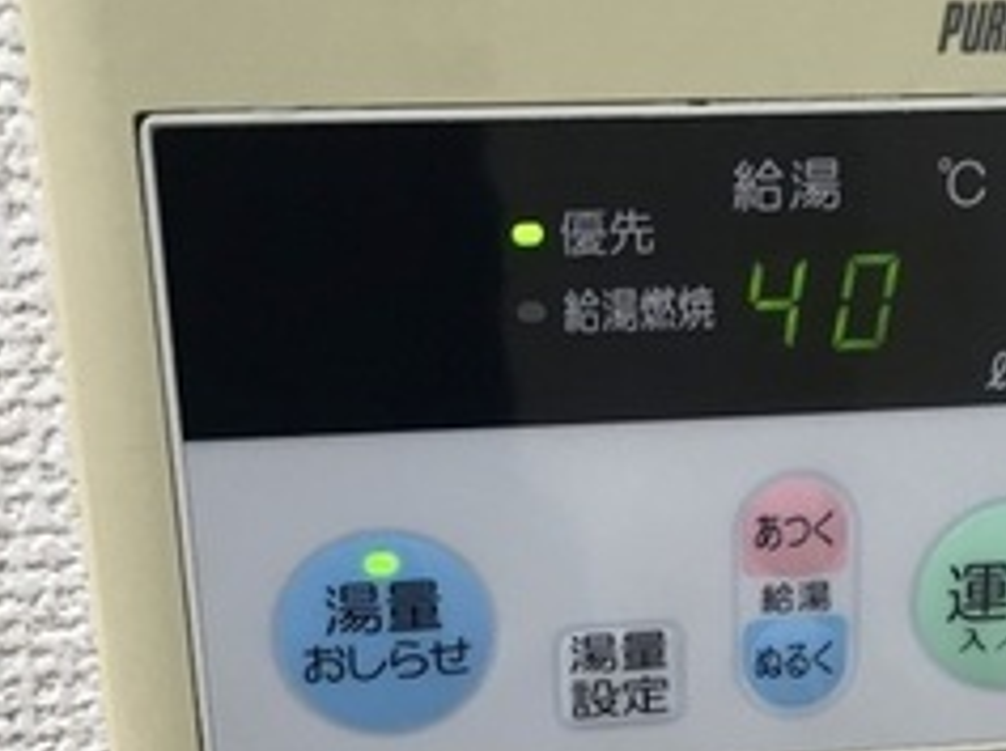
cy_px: 662
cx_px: 785
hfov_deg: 27.0
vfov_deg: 20.3
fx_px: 2060
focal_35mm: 71
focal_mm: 3.99
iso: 40
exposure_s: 1/24
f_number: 1.8
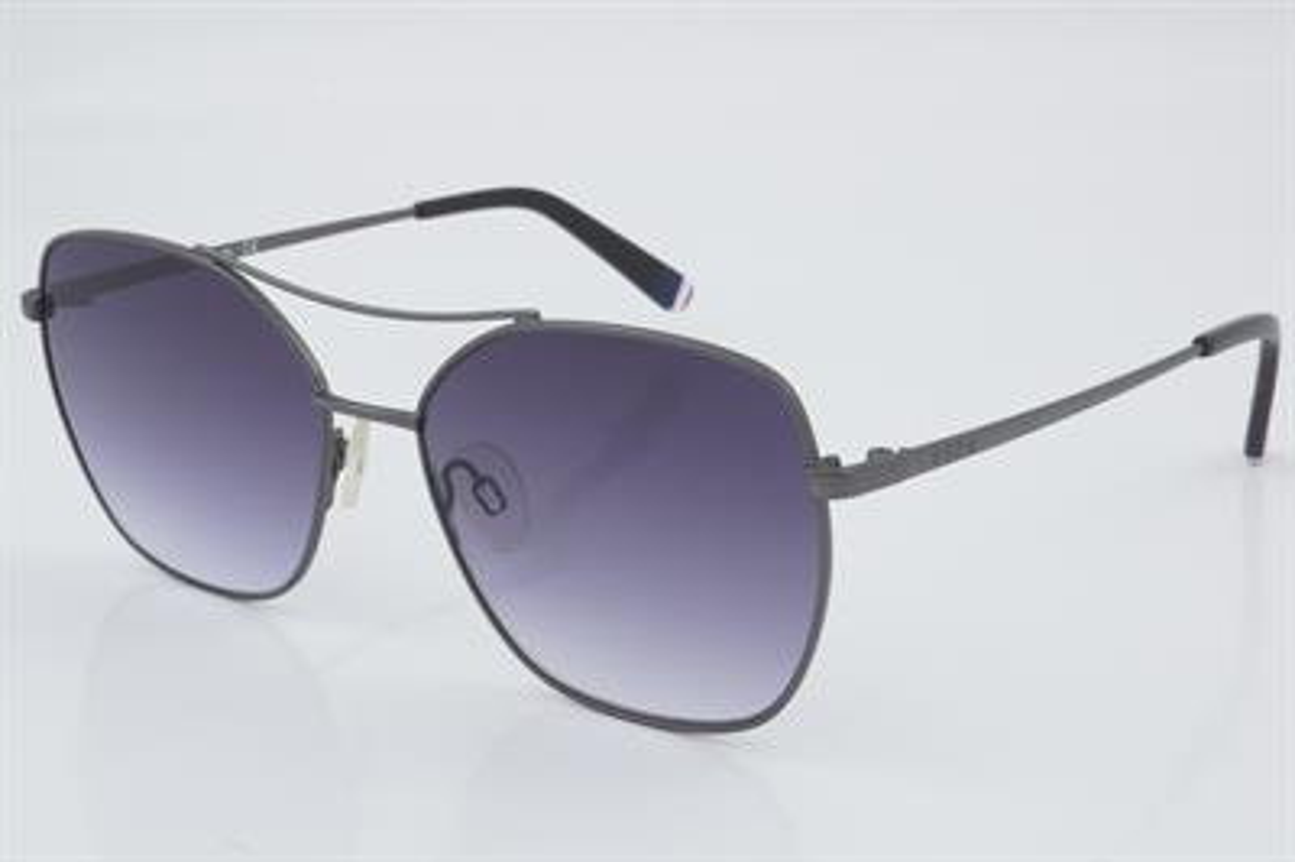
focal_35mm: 75
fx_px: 2696
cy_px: 431
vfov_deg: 18.2
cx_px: 648
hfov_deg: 27.0
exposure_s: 1/3
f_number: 32
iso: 100
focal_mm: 50
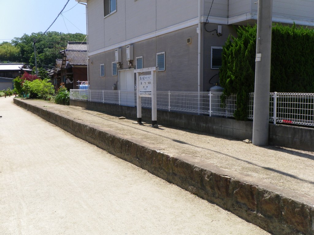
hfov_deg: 52.6
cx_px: 157
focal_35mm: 35
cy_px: 118
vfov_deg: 40.7
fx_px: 317
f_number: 6.3
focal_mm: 6.2
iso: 64
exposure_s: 1/200
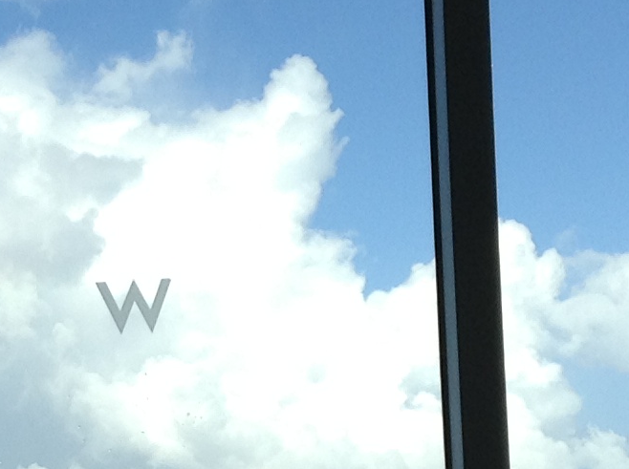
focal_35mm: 130
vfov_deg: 11.3
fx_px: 2358
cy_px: 463
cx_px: 89
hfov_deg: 15.1
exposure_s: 1/522
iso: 32
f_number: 2.4
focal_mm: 3.3
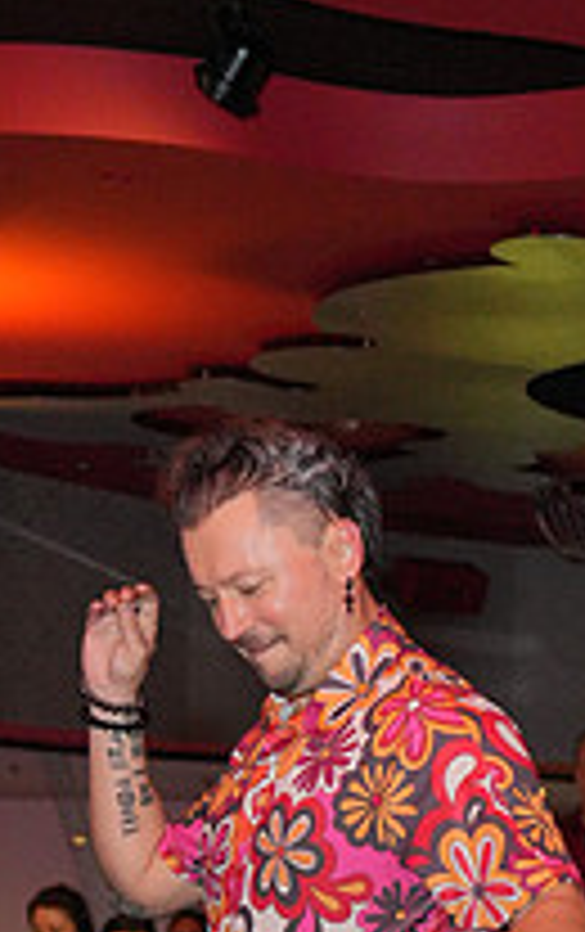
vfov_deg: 17.0
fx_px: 2898
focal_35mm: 114
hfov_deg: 11.4
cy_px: 1256
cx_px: 533
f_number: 4
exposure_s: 1/200
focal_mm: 40
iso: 4000
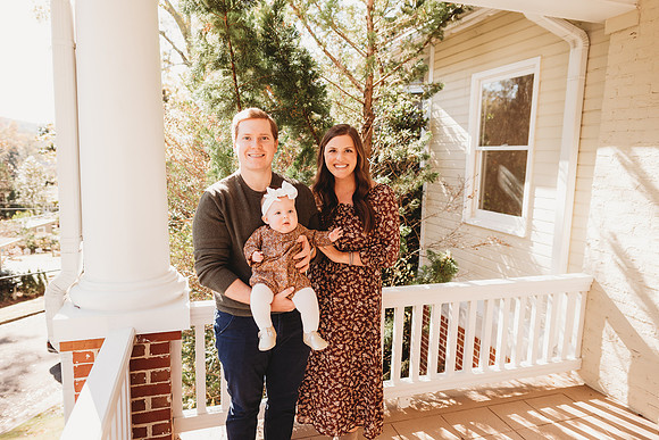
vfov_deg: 53.2
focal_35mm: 24
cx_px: 330
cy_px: 220
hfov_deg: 73.7
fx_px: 439
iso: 200
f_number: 2.8
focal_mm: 24
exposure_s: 1/320
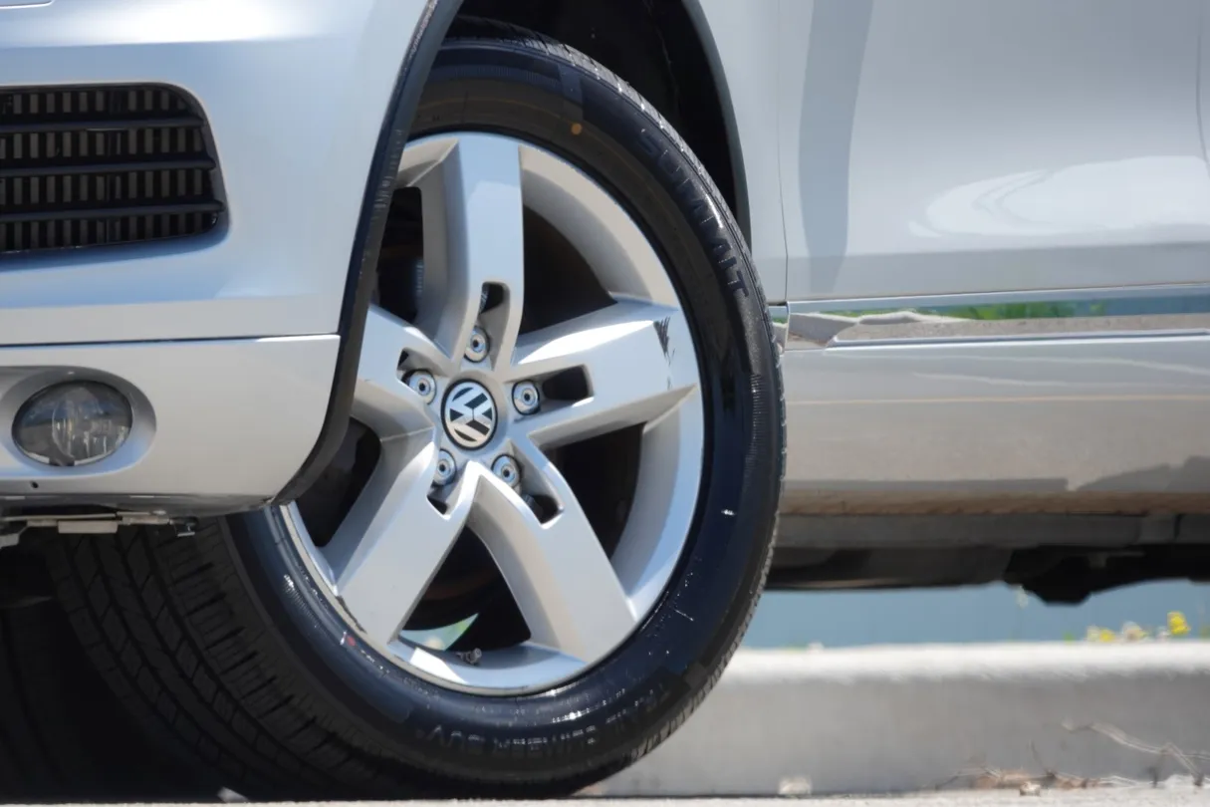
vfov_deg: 2.3
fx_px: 20165
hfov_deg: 3.4
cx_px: 605
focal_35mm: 600
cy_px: 404
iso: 100
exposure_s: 1/640
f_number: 4
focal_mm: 220
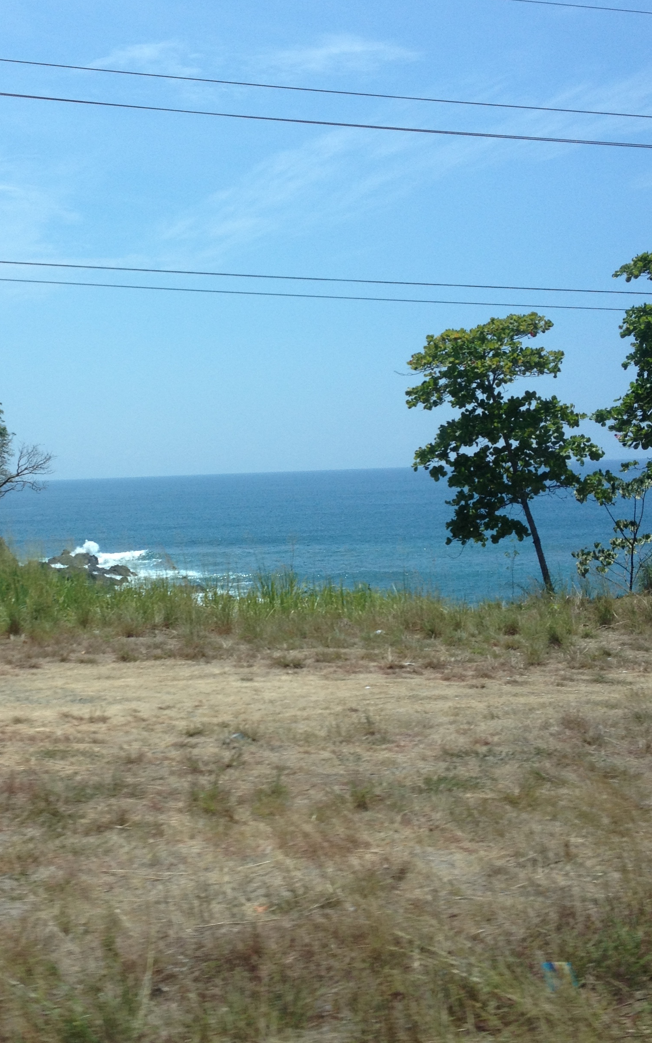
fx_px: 1421
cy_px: 494
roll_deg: +2.2
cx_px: 171
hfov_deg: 25.6
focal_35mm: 50
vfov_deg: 40.3
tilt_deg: +0.6
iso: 50
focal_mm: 4.28
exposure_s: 1/502
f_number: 2.4
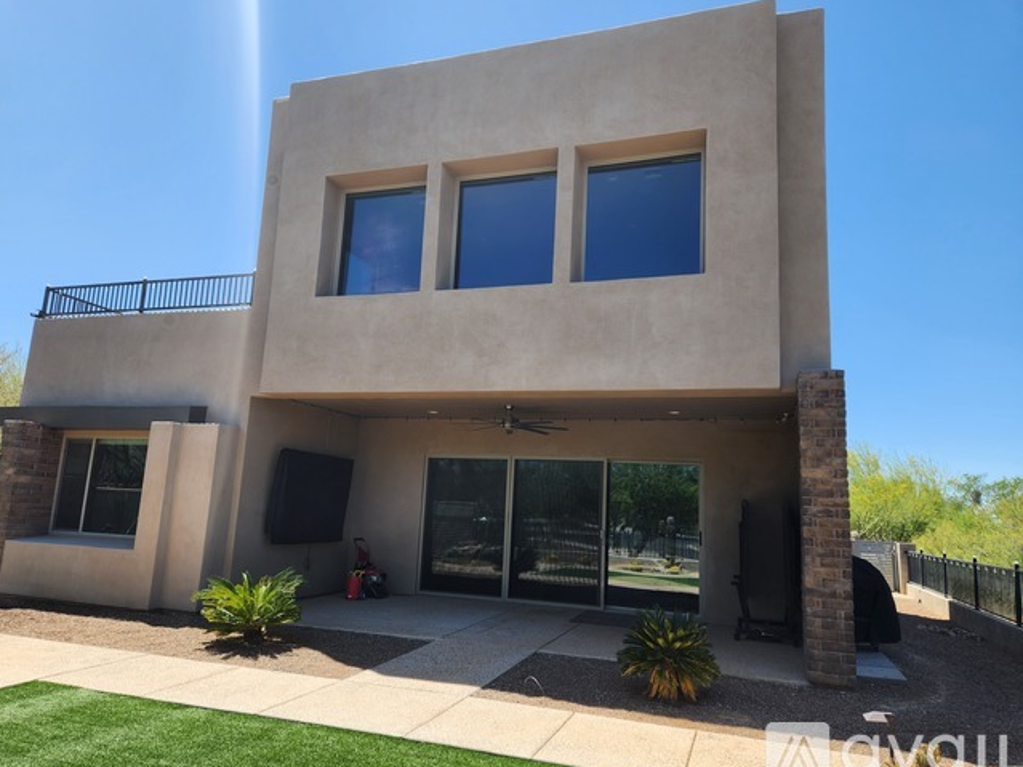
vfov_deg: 56.8
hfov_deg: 71.6
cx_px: 491
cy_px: 386
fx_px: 709
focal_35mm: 24
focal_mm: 5.4
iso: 20
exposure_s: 1/1067
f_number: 1.8
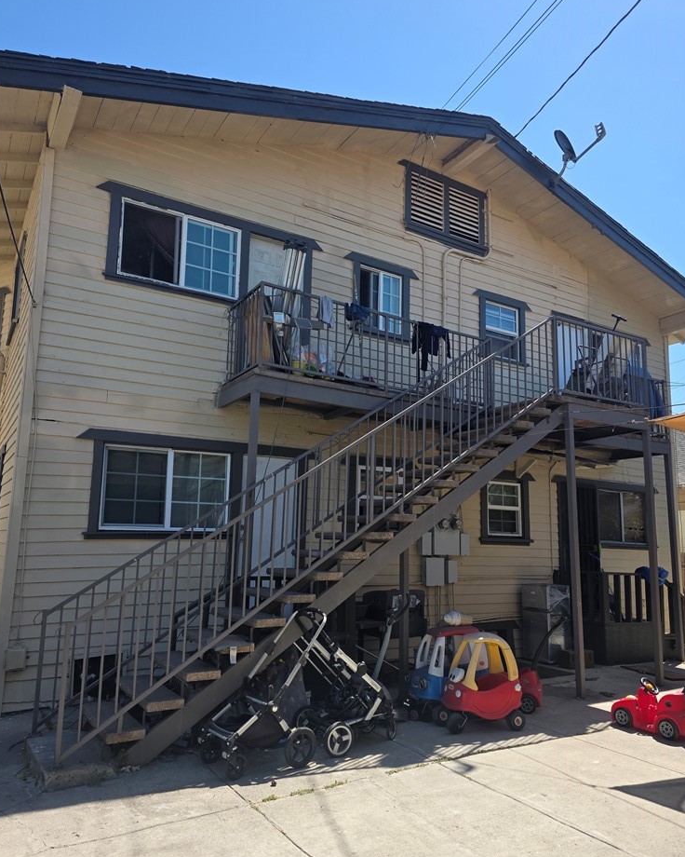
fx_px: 634
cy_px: 450
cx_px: 344
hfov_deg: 56.8
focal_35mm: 25
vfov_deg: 68.1
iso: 80
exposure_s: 1/3273
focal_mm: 6.3
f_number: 1.7
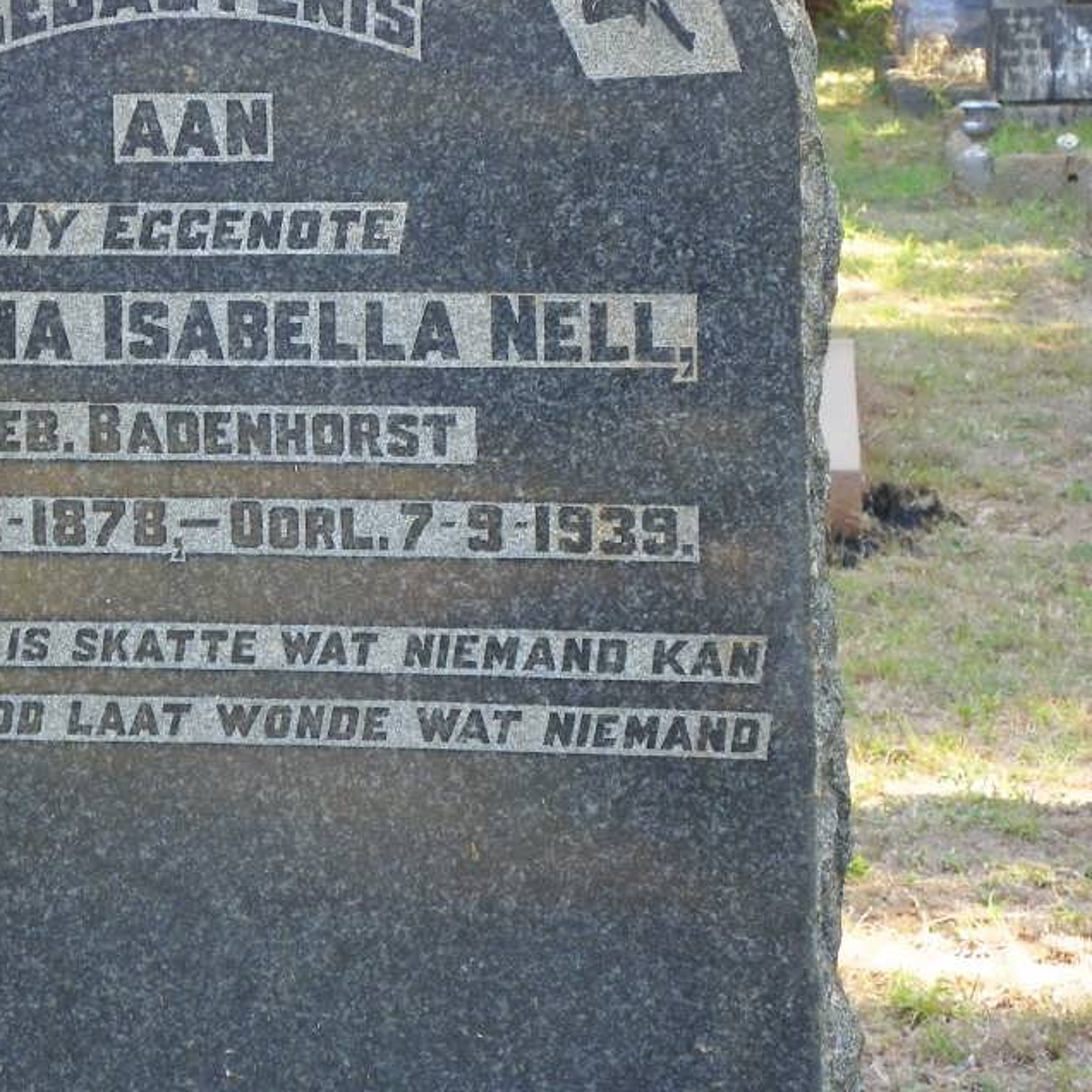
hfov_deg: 15.8
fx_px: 3926
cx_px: 282
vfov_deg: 15.8
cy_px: 326
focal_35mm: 110
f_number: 3.5
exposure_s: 1/50
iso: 64
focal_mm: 11.8
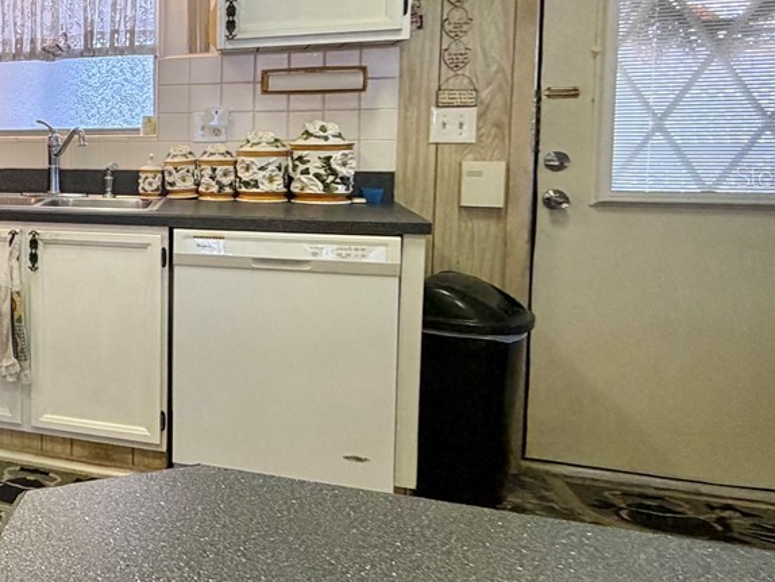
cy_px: 176
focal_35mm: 39
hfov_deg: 34.7
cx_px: -217
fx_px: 874
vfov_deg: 36.3
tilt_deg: -4.2
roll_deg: +1.3
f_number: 2.2
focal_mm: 2.22
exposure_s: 1/60
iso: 200
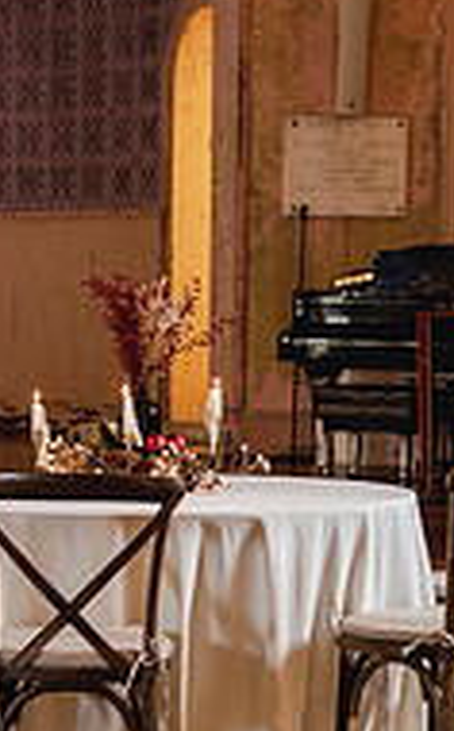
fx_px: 3102
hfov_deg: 8.3
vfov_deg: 13.4
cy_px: 594
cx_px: 23
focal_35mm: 156
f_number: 2.5
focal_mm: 50
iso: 400
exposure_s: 1/60
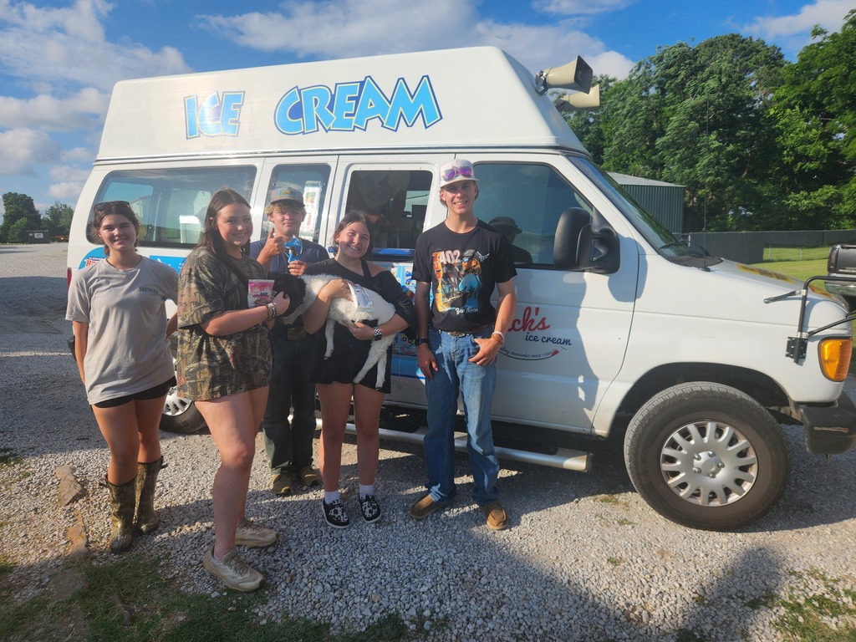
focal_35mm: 23
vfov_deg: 58.9
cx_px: 428
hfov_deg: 73.9
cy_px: 321
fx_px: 569
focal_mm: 5.4
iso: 20
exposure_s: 1/1889
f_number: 1.8
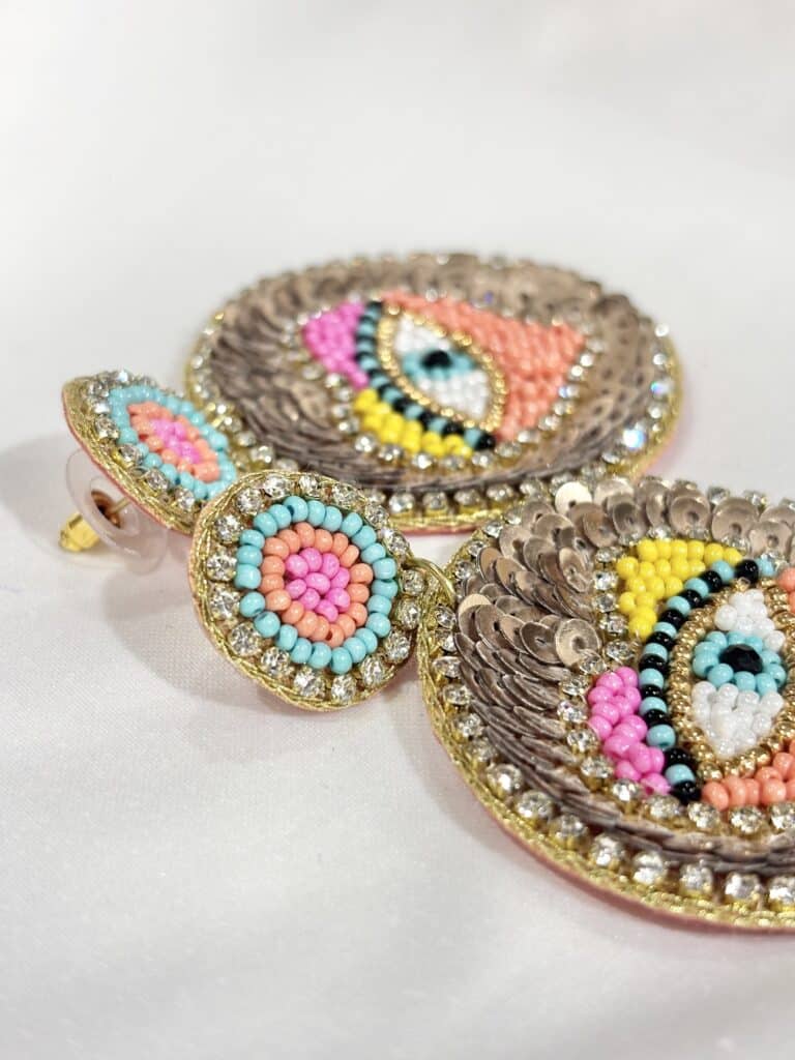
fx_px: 1592
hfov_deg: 28.0
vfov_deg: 36.8
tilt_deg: -41.0
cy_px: 530
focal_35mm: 52
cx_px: 398
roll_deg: +7.5
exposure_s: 1/177
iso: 32
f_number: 1.6
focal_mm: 5.96
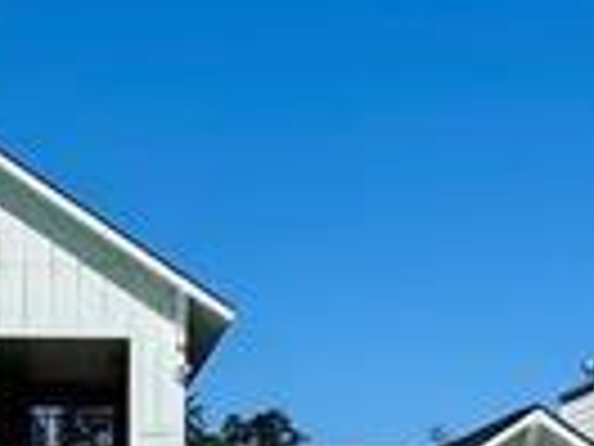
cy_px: 568
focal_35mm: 109
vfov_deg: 13.1
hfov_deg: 17.6
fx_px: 1870
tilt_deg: +2.1
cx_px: 4
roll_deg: -0.8
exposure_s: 1/3546
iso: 50
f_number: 2.2
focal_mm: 2.22
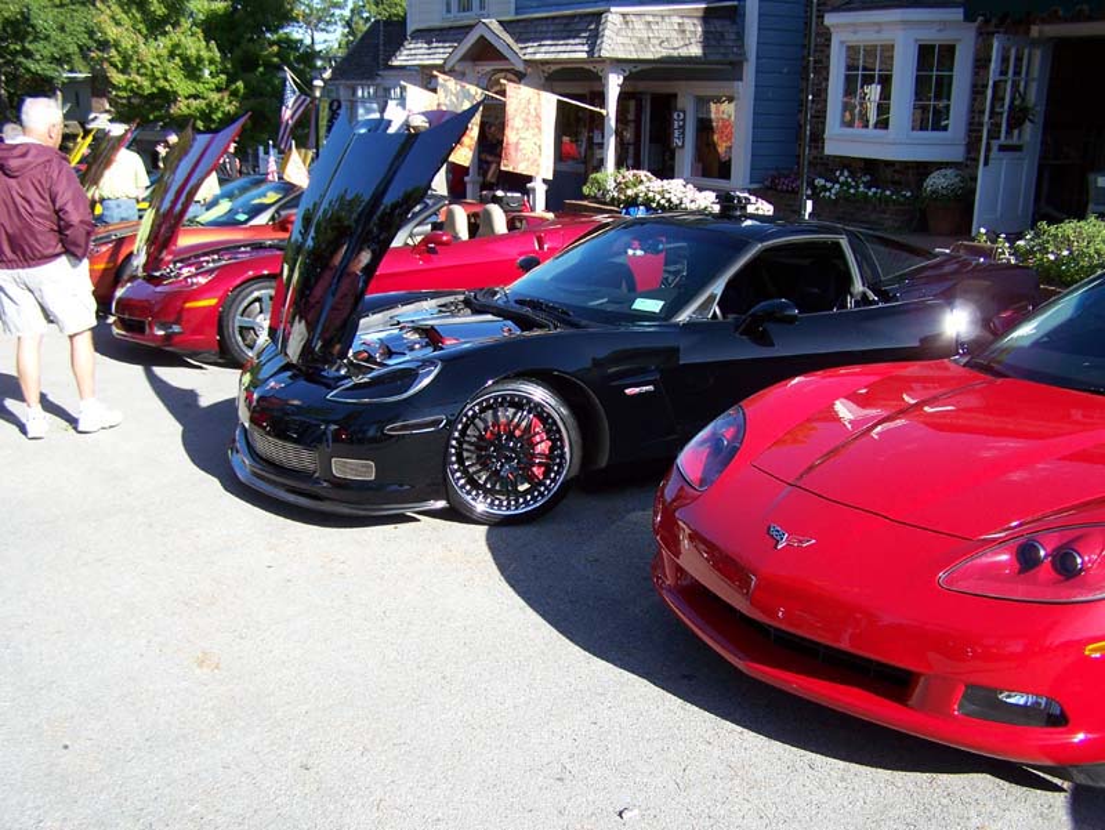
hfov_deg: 49.0
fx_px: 1214
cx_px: 552
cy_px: 415
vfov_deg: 37.8
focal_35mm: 38
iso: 80
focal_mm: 6.3
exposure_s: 1/640
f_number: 2.8
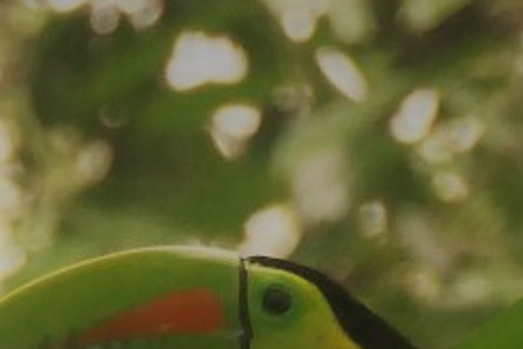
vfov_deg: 0.6
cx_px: 207
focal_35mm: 2368
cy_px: 447
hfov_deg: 0.9
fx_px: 34399
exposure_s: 1/125
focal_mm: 132
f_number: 6.4
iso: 500
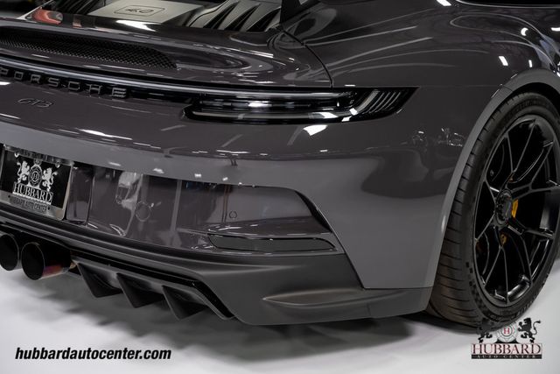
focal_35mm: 60
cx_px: 280
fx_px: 933
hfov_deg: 33.4
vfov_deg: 22.6
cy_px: 187
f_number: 4
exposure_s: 1/60
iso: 800
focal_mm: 60
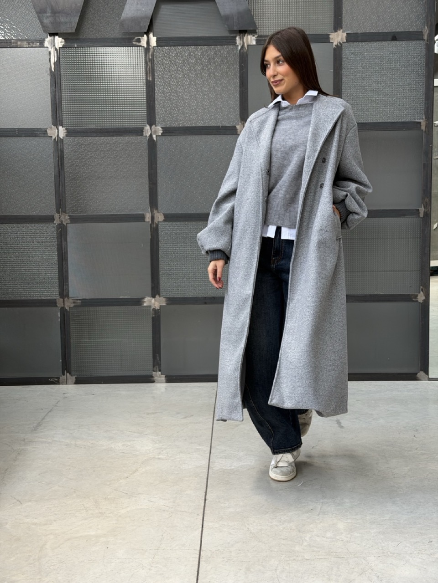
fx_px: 810
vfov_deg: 39.7
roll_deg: +0.0
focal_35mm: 48
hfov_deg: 30.3
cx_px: 219
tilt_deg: -6.2
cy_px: 292
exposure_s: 1/60
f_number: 1.78
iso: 125
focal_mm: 6.76
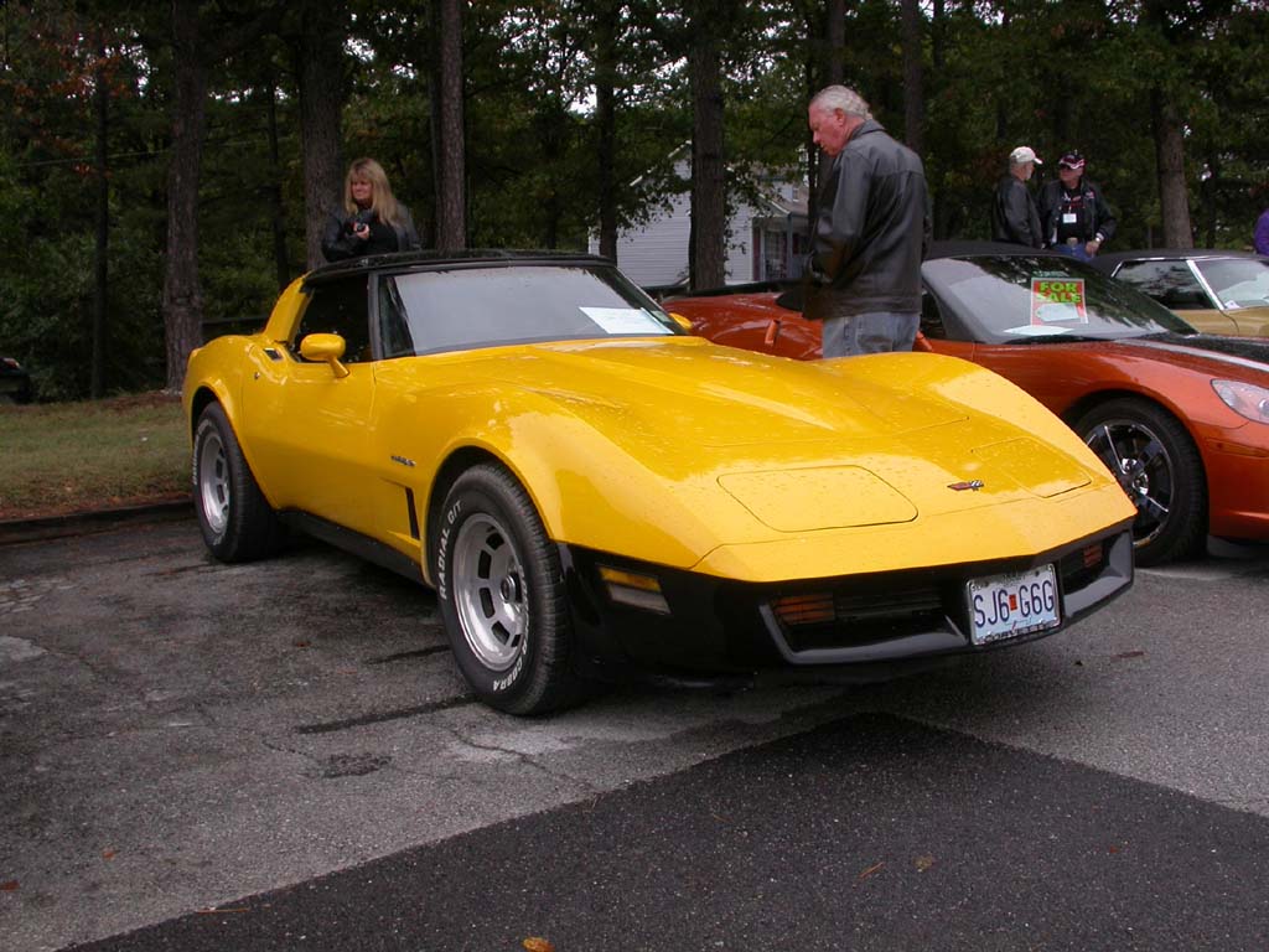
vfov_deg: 37.7
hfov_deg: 49.0
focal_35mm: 38
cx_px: 634
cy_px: 476
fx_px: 1393
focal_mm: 7.85
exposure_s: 1/181
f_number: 5.3
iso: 100
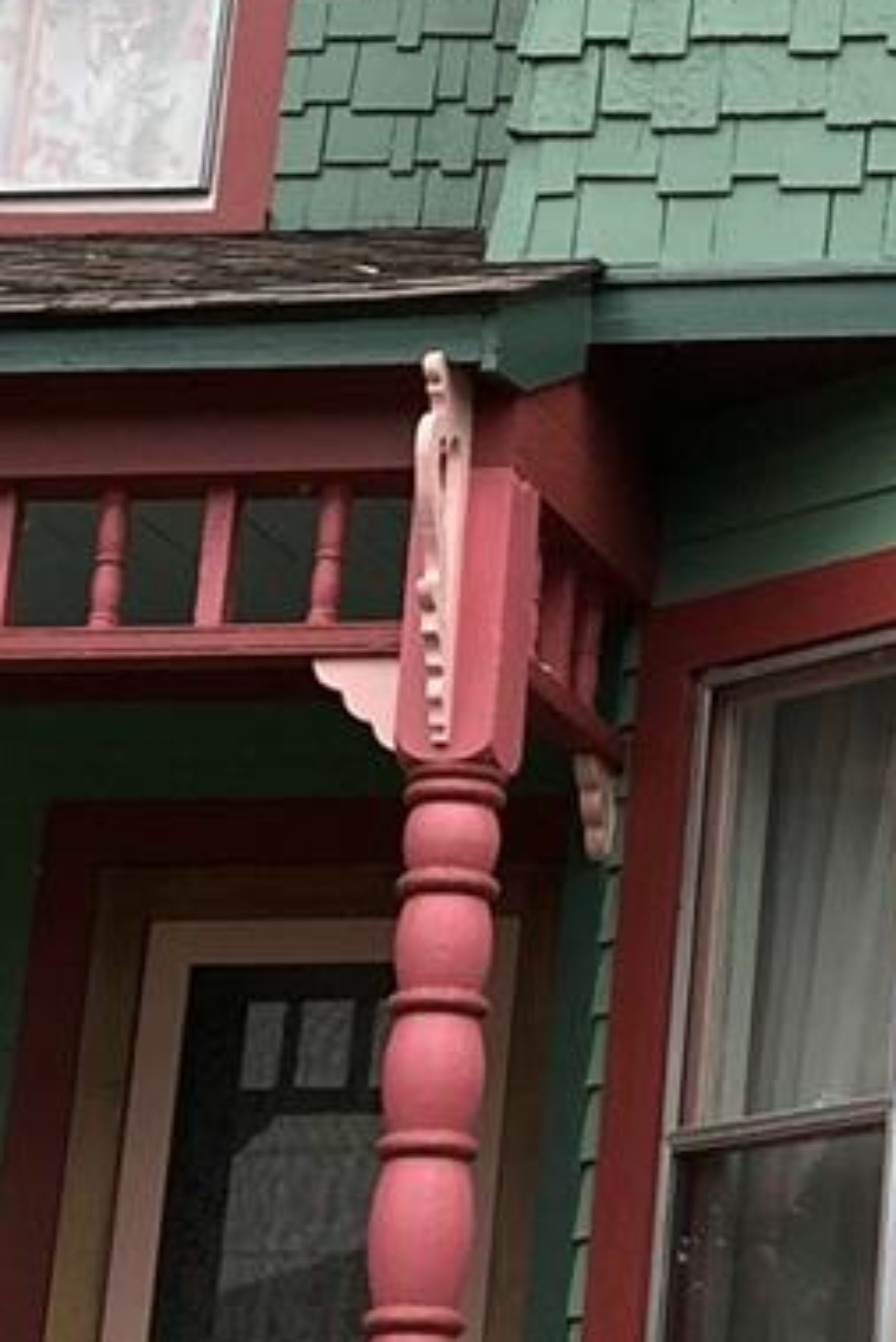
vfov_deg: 17.2
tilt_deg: +21.6
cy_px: 287
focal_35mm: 118
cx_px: 1672
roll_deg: +0.9
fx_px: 4401
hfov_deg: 10.8
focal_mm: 3.99
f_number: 1.8
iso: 40
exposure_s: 1/121
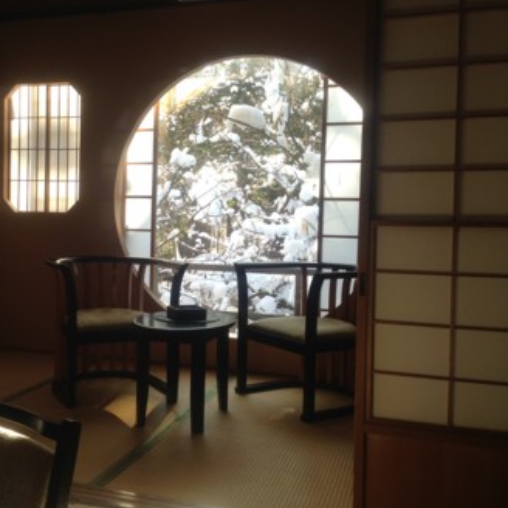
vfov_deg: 41.9
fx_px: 664
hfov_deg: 41.6
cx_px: 198
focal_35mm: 40
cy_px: 248
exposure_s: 1/134
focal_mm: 4.13
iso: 50
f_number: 2.4
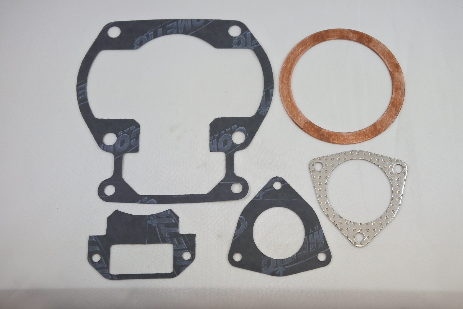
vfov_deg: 31.9
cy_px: 154
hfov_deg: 46.4
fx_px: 540
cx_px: 232
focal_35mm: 42
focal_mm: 15.7
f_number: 4.2
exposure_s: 1/200
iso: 400
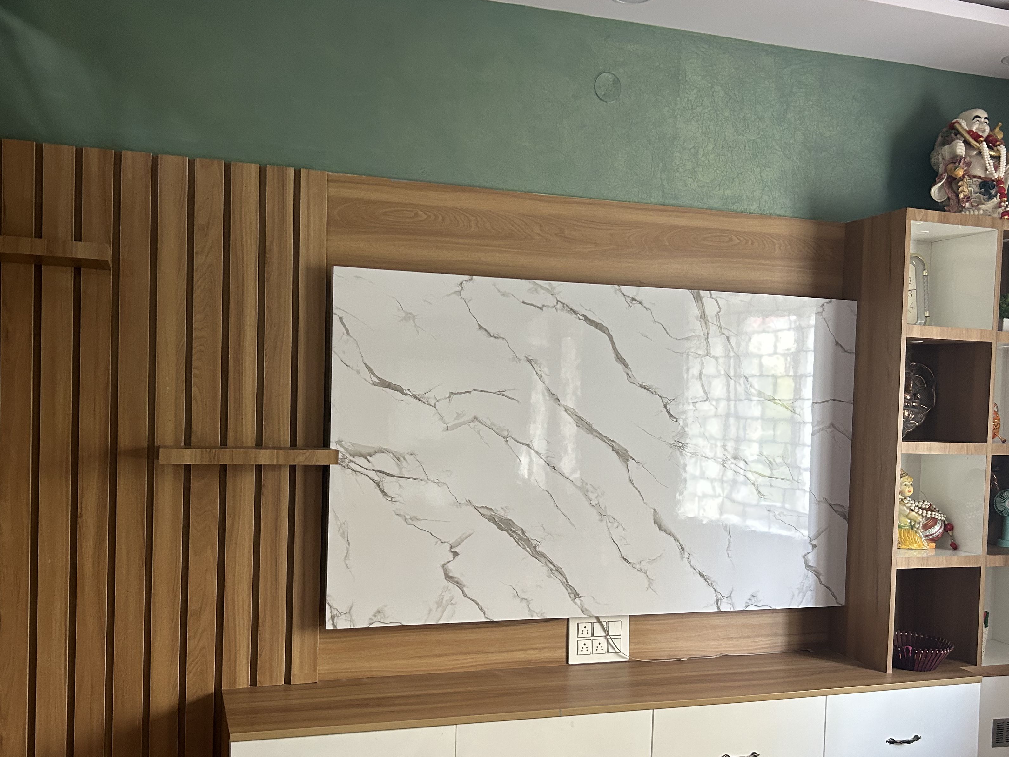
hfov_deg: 55.3
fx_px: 962
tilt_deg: -2.4
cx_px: 477
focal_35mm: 33
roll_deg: -0.6
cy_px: 436
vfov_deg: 42.8
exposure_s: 1/50
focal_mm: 5.7
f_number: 1.5
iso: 250
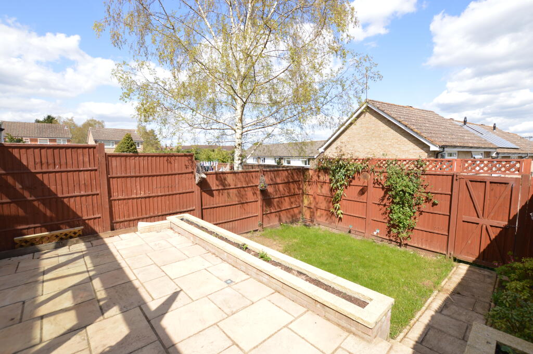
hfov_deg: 100.4
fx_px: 222
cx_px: 266
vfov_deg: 77.2
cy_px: 177
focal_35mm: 15
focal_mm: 10
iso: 200
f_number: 7.1
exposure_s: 1/200
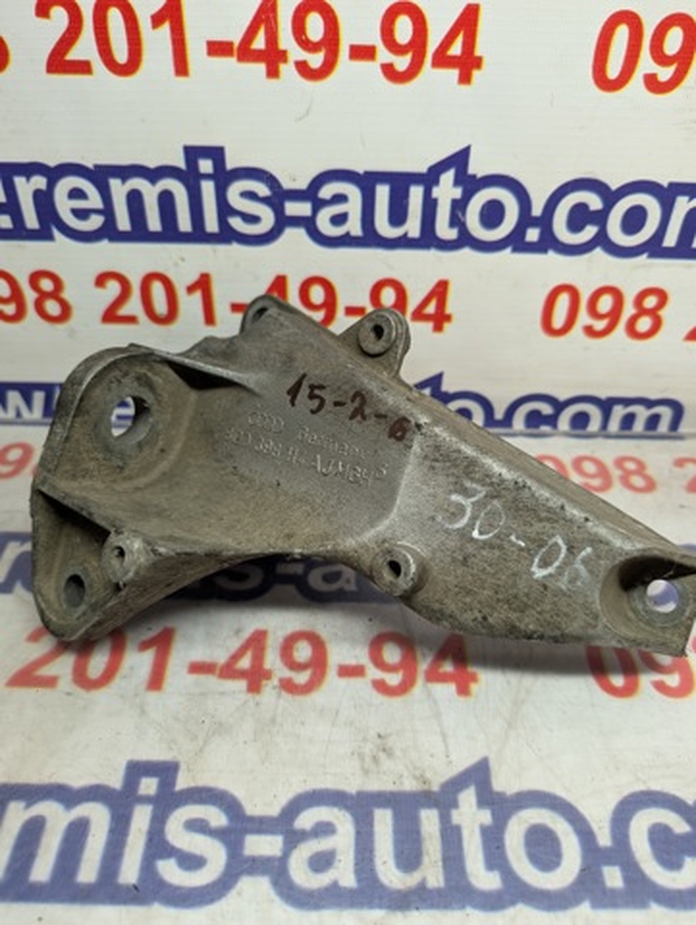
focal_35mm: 24
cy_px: 462
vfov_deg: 71.5
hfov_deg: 56.9
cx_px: 348
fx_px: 642
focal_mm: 6.9
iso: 54
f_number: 1.68
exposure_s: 1/55
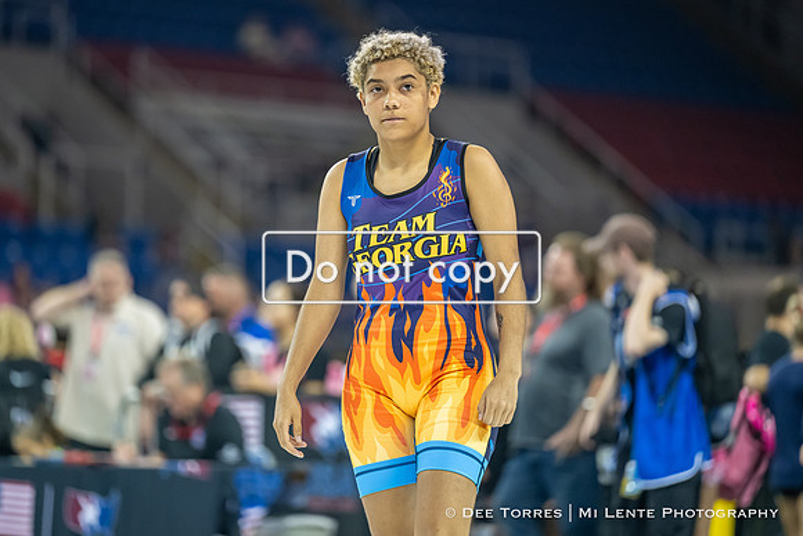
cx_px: 383
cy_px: 255
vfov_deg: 6.6
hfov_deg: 9.9
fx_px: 4623
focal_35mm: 207
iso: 3200
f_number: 2.8
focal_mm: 190
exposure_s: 1/800
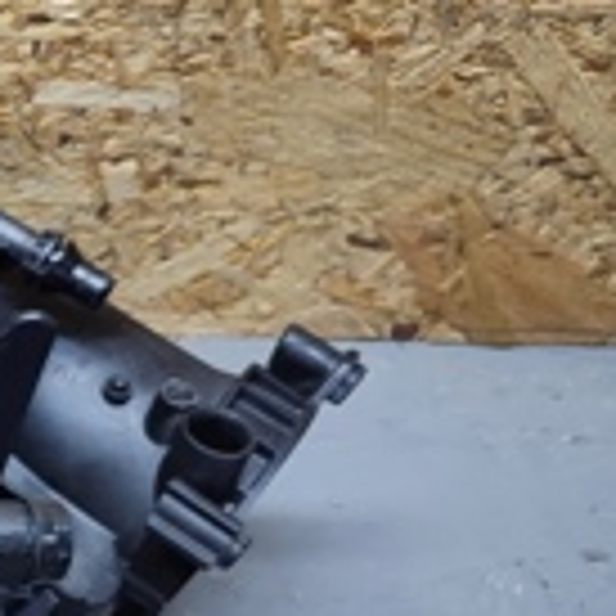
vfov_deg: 17.4
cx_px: -710
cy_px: 526
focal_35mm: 99
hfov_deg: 14.0
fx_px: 1993
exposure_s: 1/33
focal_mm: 5.89
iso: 135
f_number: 1.89
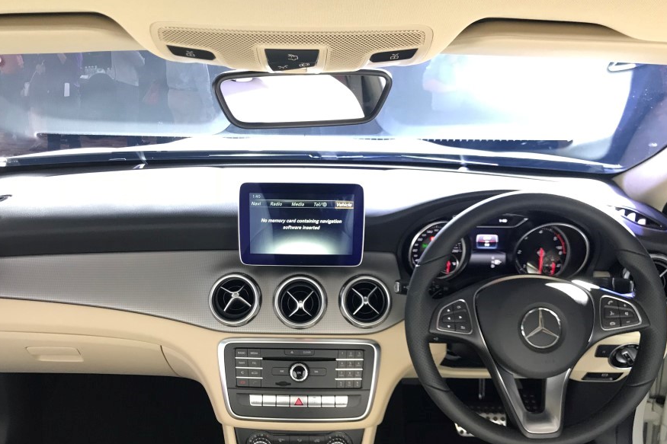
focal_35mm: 34
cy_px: 254
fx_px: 630
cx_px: 308
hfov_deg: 55.7
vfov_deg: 38.8
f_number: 1.8
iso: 40
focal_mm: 3.99
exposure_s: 1/17
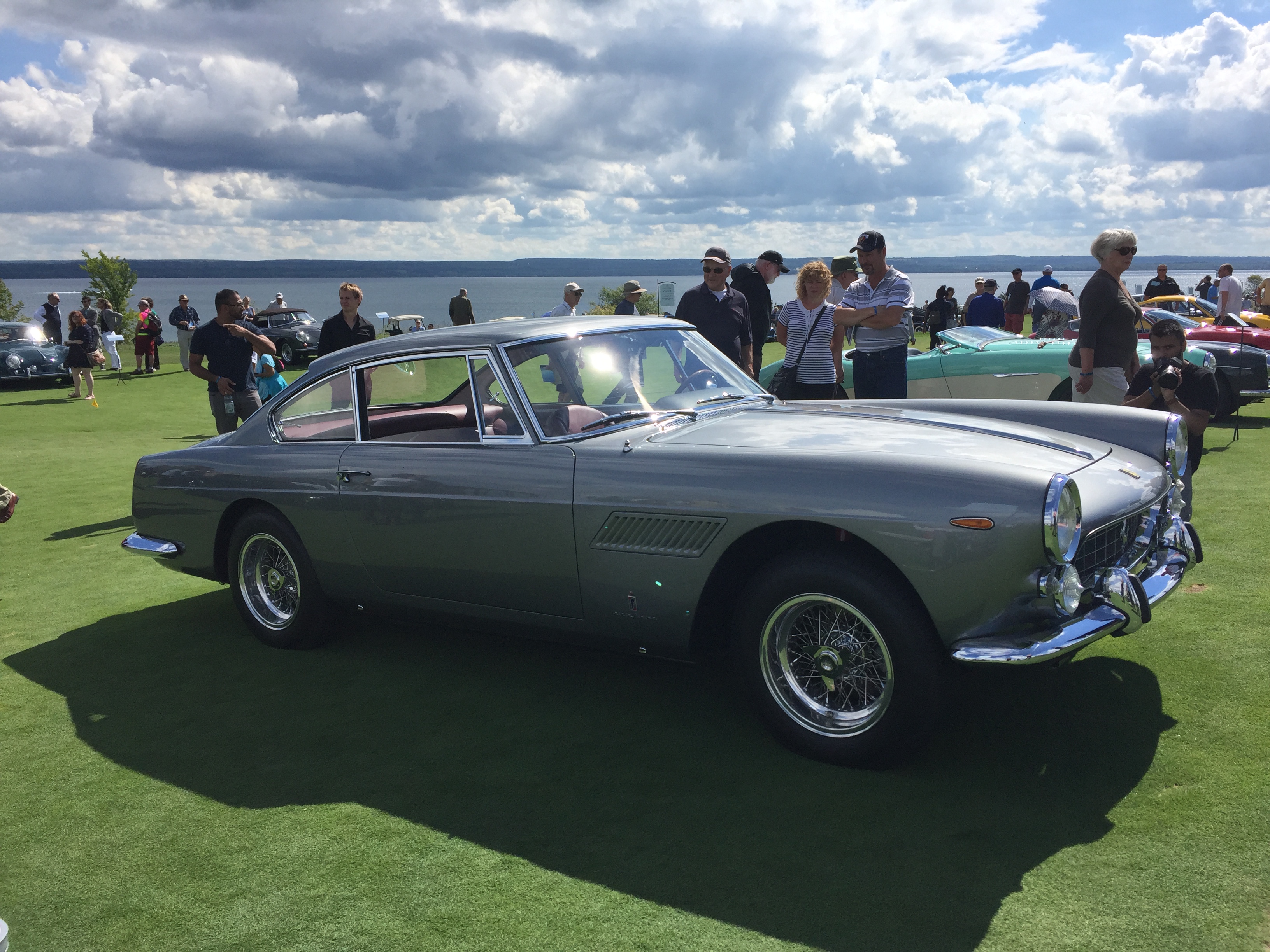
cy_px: 476
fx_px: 1064
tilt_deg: -10.3
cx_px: 635
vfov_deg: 48.2
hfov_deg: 61.7
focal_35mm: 29
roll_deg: -1.9
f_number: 2.2
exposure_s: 1/3597
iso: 32
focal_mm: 4.15
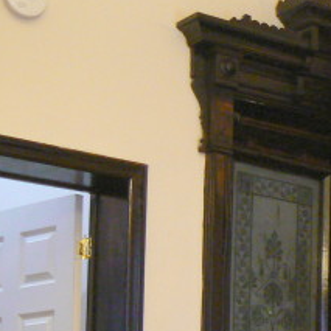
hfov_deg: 15.3
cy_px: 404
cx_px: 493
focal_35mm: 105
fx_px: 1136
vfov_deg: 15.9
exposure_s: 1/8
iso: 200
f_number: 2.8
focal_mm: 6
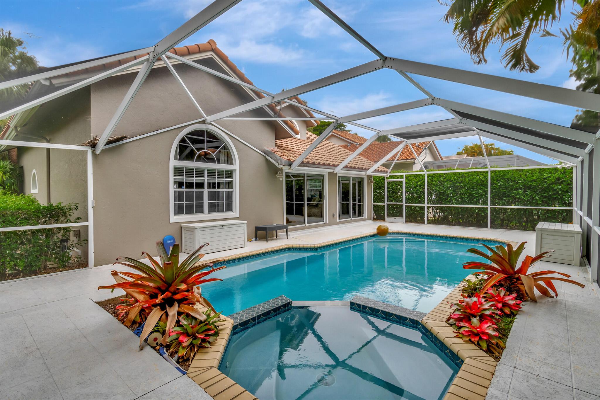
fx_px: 250
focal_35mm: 15
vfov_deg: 77.3
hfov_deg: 100.4
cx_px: 300
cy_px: 200
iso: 500
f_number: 8
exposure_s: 1/400
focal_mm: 10
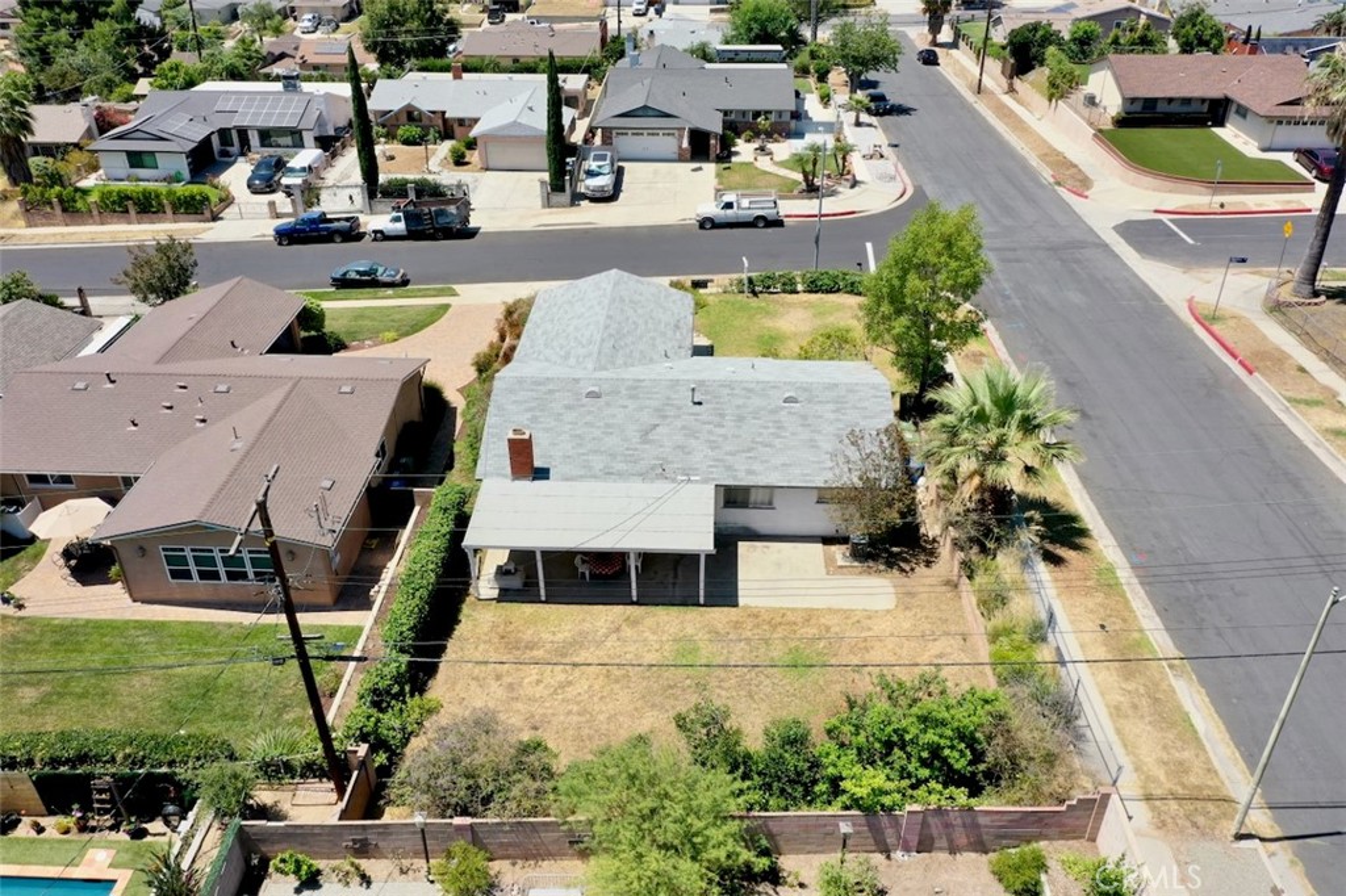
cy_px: 448
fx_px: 1046
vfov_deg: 46.4
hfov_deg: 65.5
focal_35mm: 28
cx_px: 673
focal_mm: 10.26
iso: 100
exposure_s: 1/400
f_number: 5.6
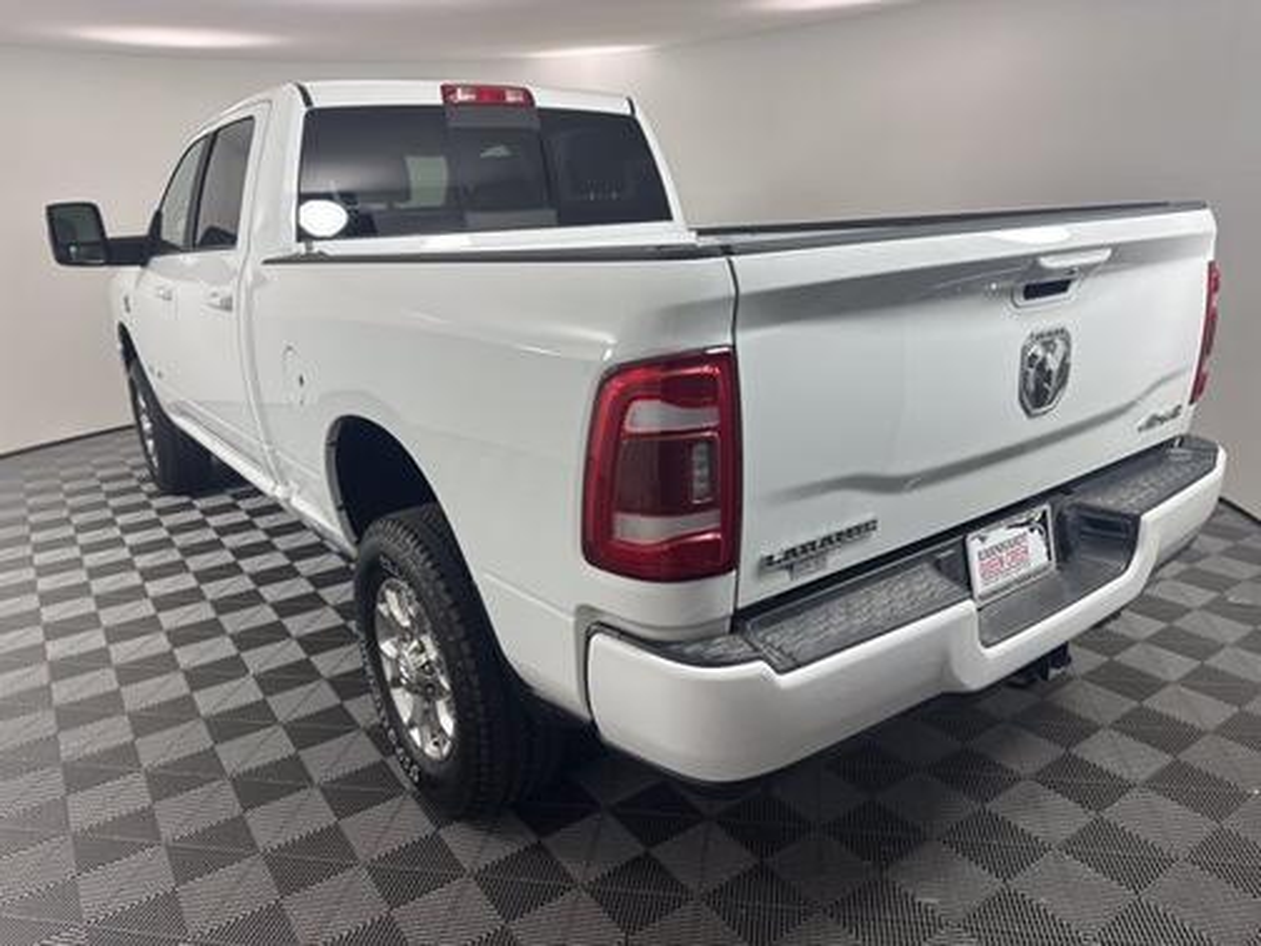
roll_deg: +2.4
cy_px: 473
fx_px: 874
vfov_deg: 56.8
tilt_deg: -16.9
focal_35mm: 24
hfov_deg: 71.6
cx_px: 630
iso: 80
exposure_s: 1/680
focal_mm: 6.86
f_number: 1.78
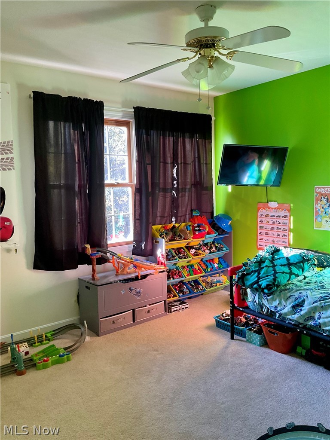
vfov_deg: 61.7
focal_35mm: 29
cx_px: 165
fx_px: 369
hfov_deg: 48.2
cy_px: 220
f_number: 1.8
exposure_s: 1/60
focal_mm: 3
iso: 100
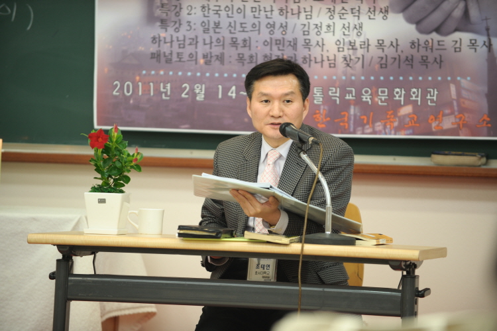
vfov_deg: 6.9
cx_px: 248
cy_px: 166
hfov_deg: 10.3
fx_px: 2759
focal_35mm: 200
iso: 400
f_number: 2.8
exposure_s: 1/60
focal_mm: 200
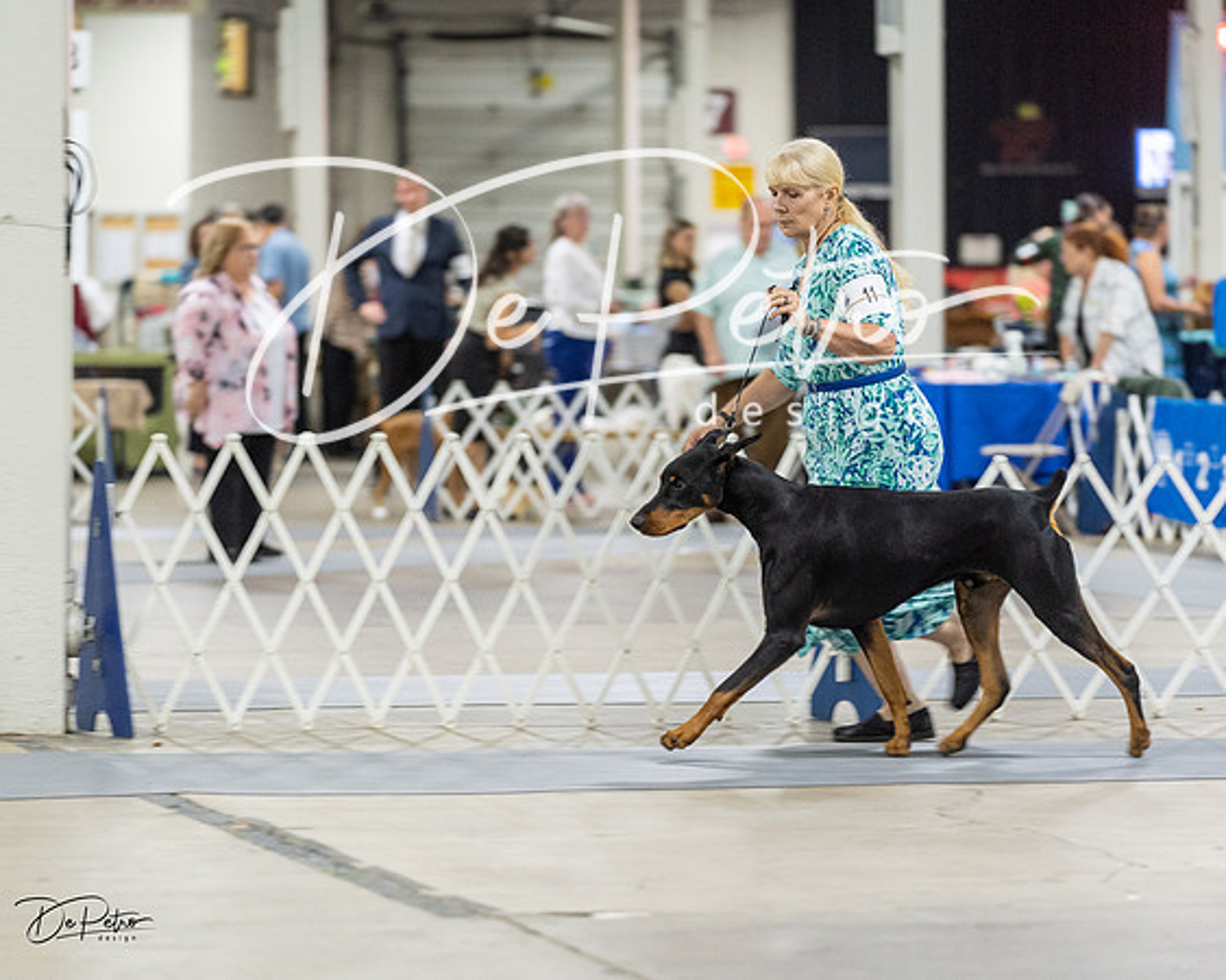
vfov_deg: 10.2
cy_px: 490
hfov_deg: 12.7
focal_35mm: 152
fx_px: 5515
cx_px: 613
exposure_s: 1/160
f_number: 2.8
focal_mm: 135
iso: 2500
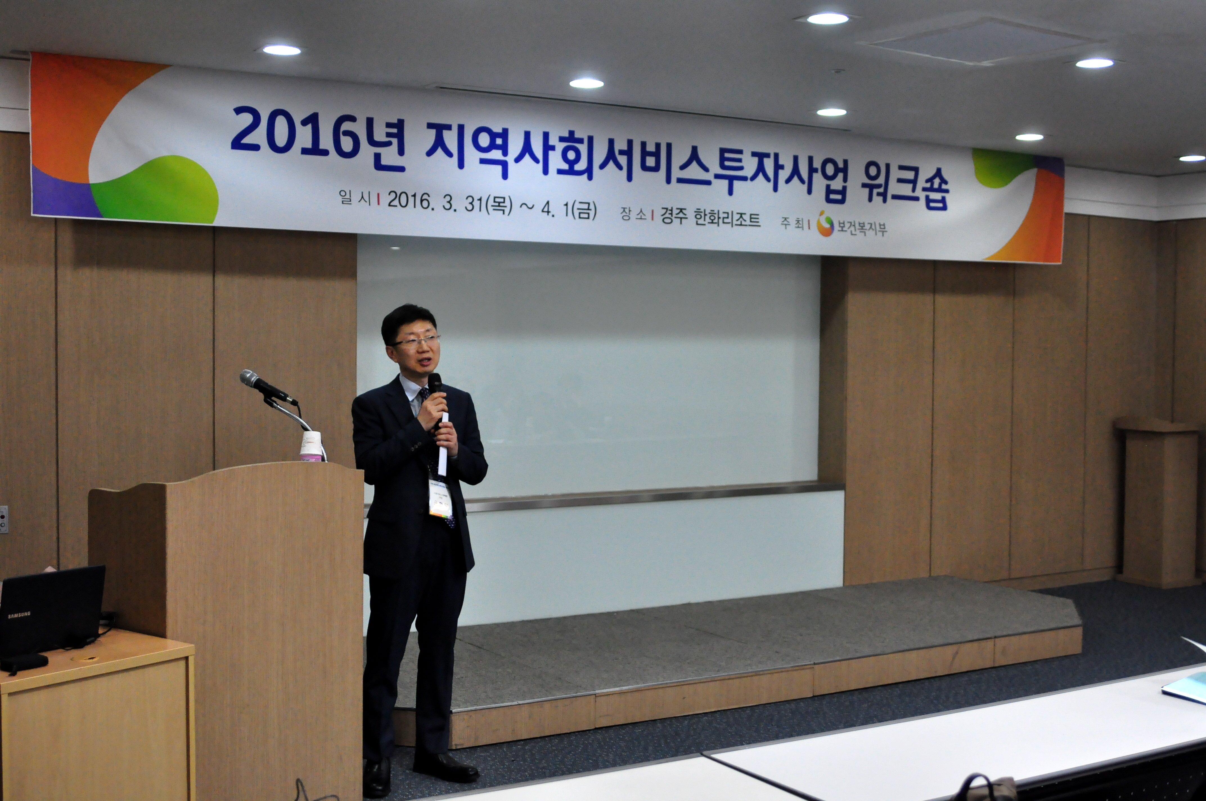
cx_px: 603
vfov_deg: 31.8
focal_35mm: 42
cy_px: 400
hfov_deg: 46.4
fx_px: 1405
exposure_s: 1/200
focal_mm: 28
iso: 2000
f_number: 2.8
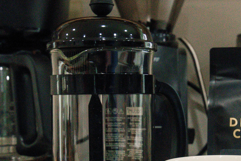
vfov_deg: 17.2
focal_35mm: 79
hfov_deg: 25.4
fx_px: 529
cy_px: 119
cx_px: 178
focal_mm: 30
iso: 4000
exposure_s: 1/100
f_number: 10
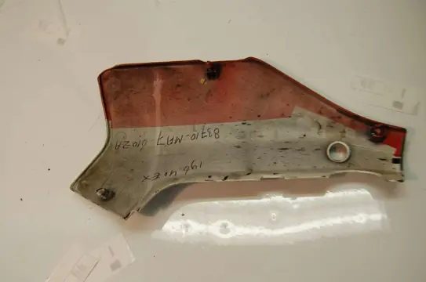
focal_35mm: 34
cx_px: 213
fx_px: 408
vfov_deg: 38.2
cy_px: 141
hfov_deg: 55.2
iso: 400
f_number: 5
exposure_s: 1/100
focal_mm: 23
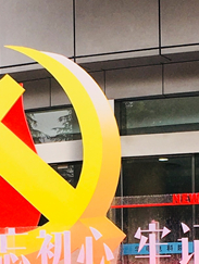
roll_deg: +0.3
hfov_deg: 10.4
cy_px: 344
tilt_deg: +1.2
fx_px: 1093
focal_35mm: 143
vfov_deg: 13.3
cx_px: 61
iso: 25
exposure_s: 1/125
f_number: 2.2
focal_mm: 4.15
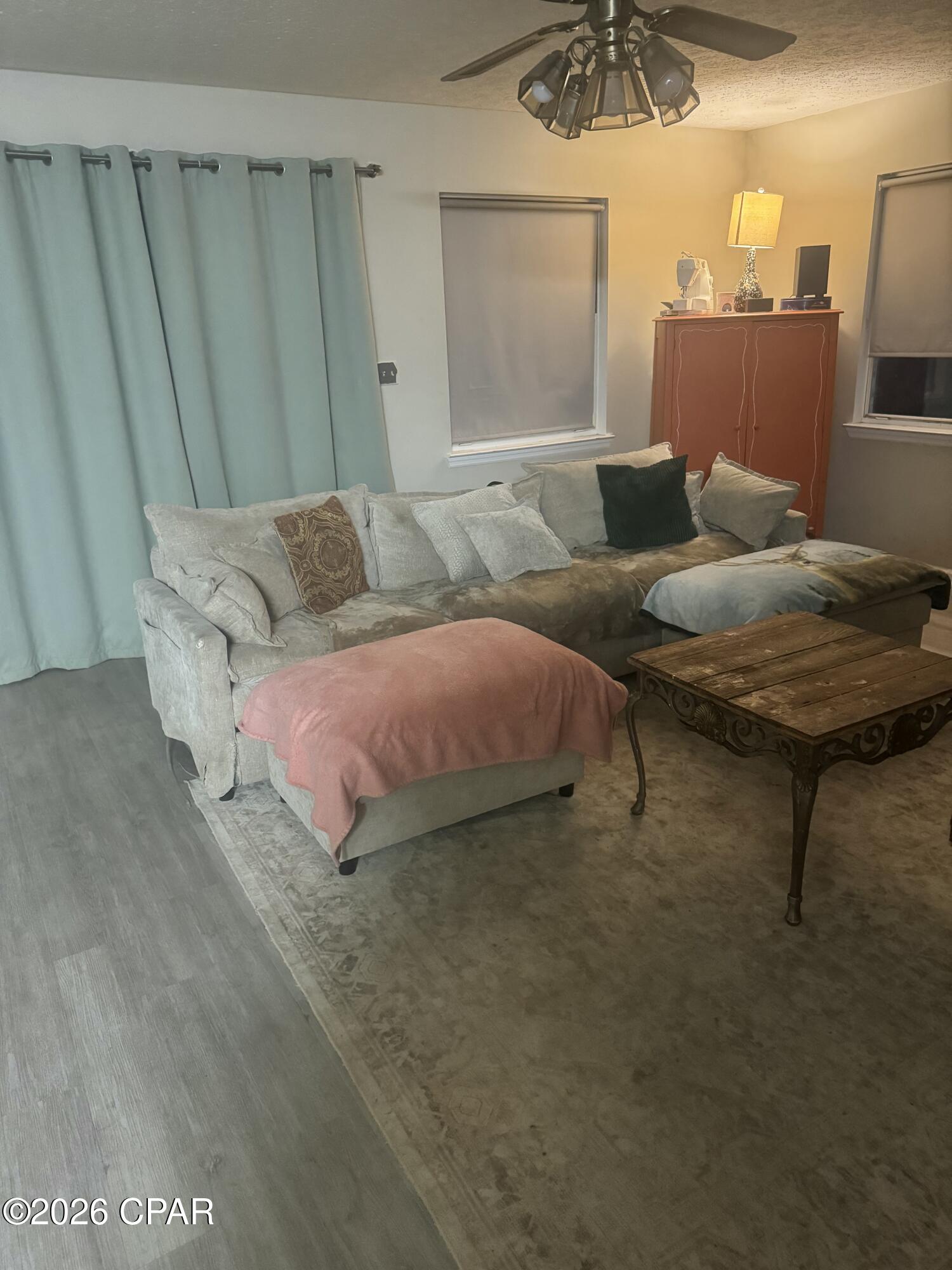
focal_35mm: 24
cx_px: 476
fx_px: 880
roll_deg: +2.9
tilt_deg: -19.8
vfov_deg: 71.6
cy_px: 635
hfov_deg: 56.8
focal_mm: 6.76
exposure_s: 1/40
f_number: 1.78
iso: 1000
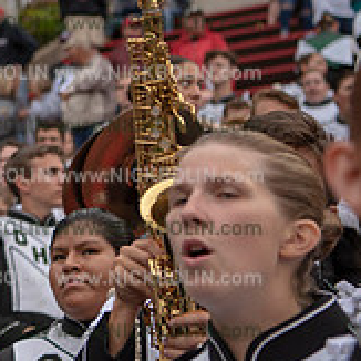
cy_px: 74
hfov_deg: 10.6
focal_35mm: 157
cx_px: -257
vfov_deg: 11.1
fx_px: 1852
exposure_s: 1/800
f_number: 3.5
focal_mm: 52
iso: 250
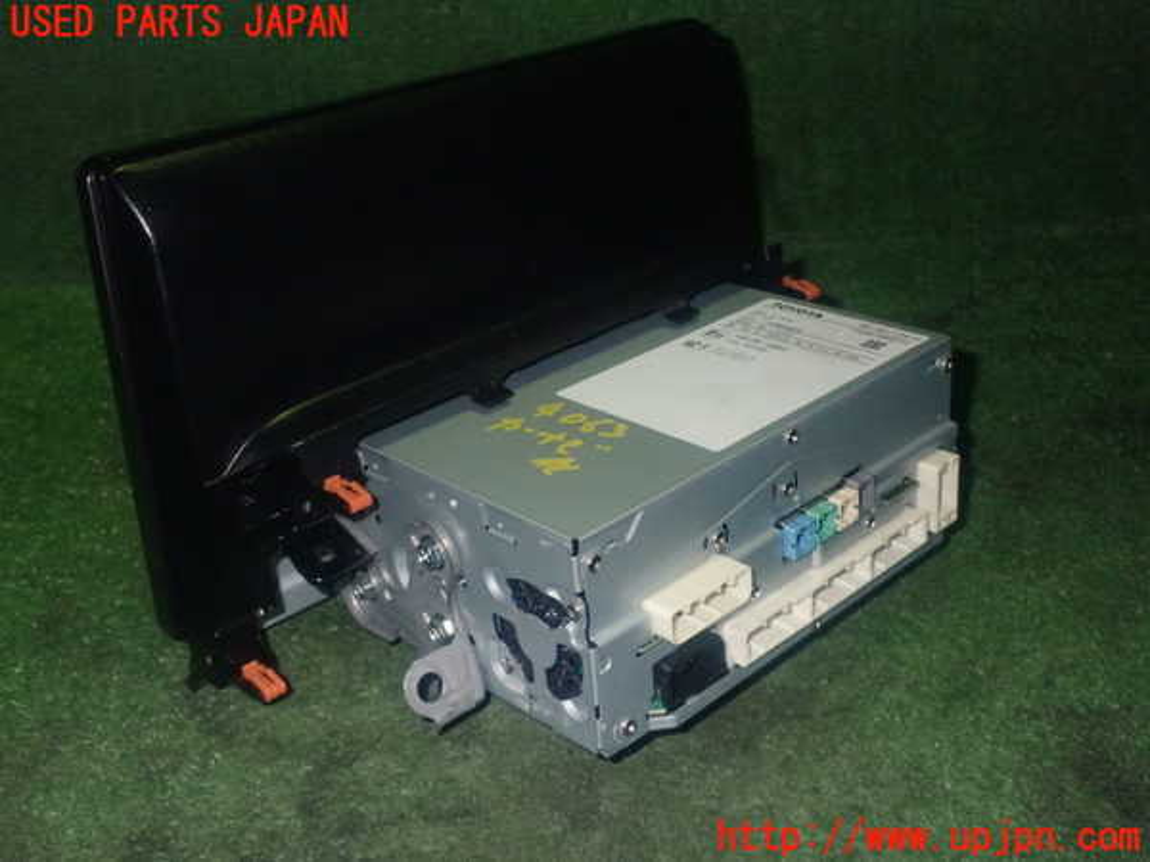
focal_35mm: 41
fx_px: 1362
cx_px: 575
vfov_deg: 35.1
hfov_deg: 45.8
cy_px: 431
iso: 800
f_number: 8
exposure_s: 1/40
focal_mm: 7.31
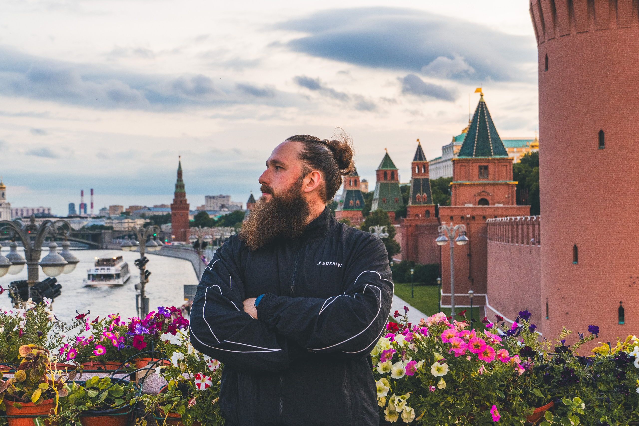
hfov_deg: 36.9
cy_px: 213
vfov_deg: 25.1
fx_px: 958
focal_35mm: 54
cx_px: 320
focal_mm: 36
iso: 1250
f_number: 5.6
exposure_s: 1/250
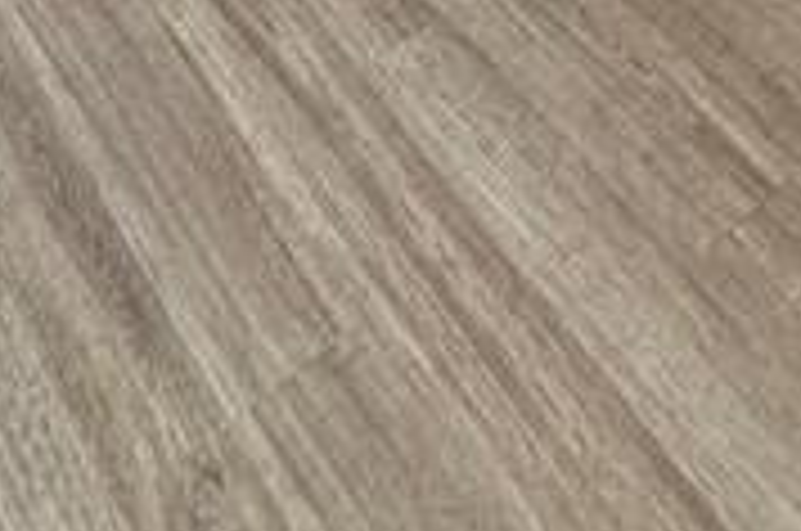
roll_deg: -0.2
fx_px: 1399
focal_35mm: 63
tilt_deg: -11.4
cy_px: -945
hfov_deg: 31.3
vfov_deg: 12.5
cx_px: 189
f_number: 2.2
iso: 100
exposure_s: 1/99
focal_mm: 2.22
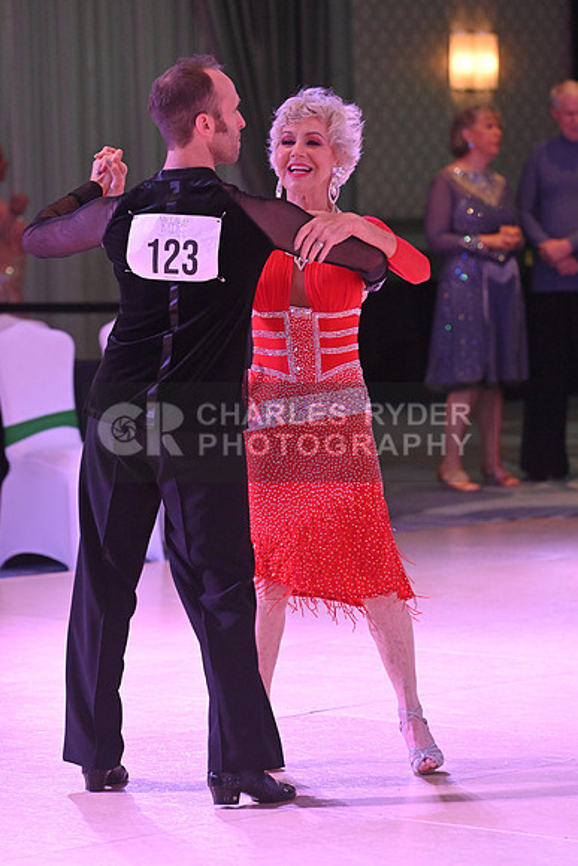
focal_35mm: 175
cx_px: 289
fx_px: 4212
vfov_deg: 11.7
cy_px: 433
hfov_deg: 7.9
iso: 5000
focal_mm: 175
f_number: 5.6
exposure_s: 1/400
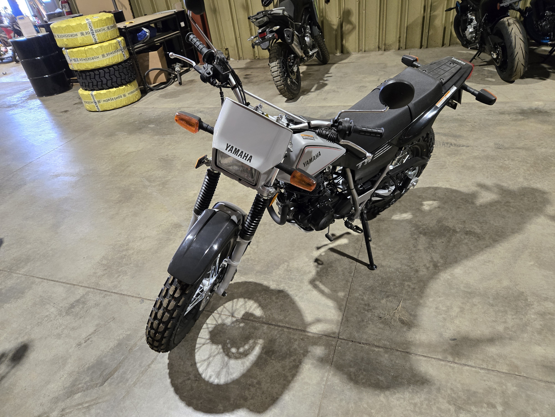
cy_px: 208
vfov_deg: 58.9
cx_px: 278
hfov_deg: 73.9
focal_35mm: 23
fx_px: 369
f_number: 1.8
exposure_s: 1/120
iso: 400
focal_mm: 5.4
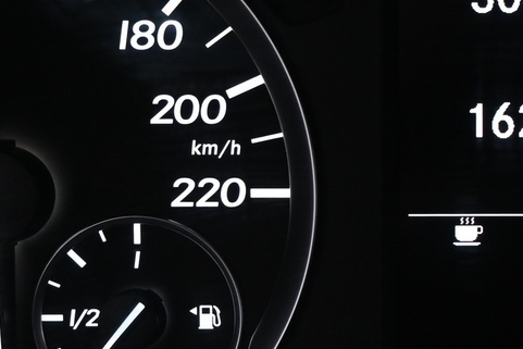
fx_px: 1468
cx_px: 546
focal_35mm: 101
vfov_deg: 13.6
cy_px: 179
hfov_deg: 19.5
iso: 720
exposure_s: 1/30
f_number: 3.8
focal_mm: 20
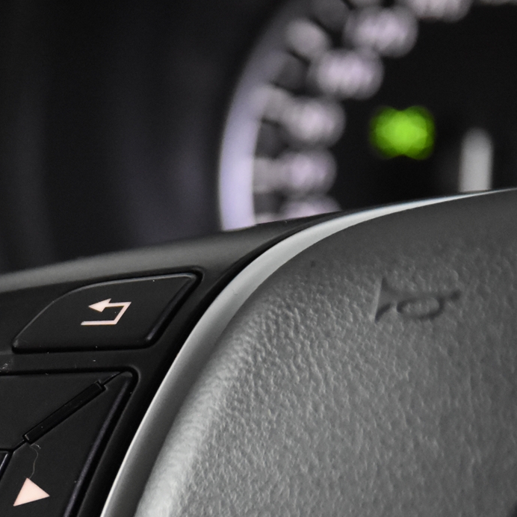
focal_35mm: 184
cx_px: -152
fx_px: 3109
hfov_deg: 9.3
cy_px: 455
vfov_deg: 9.5
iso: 4500
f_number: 3.8
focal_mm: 52
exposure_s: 1/80
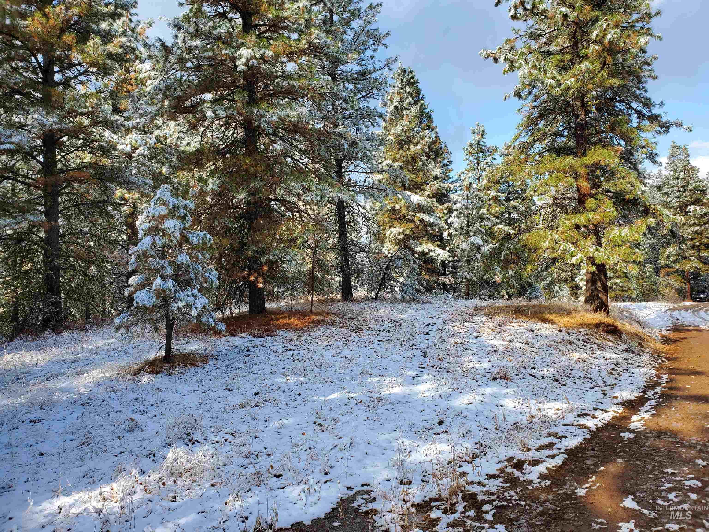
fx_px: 533
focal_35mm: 26
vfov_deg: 53.1
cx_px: 354
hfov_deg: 67.3
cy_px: 266
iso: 50
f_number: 2.4
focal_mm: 4.3
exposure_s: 1/765
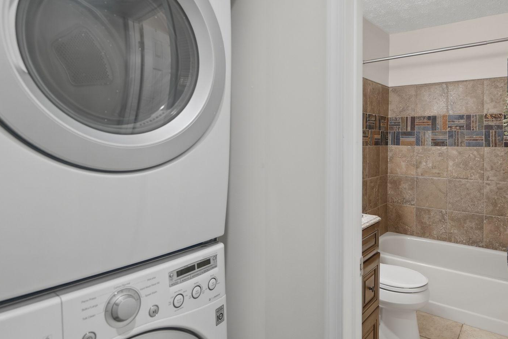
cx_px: 301
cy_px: 137
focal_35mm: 22
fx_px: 310
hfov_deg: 77.8
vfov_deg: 56.8
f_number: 4.1
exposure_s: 1/15
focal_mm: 15
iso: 250
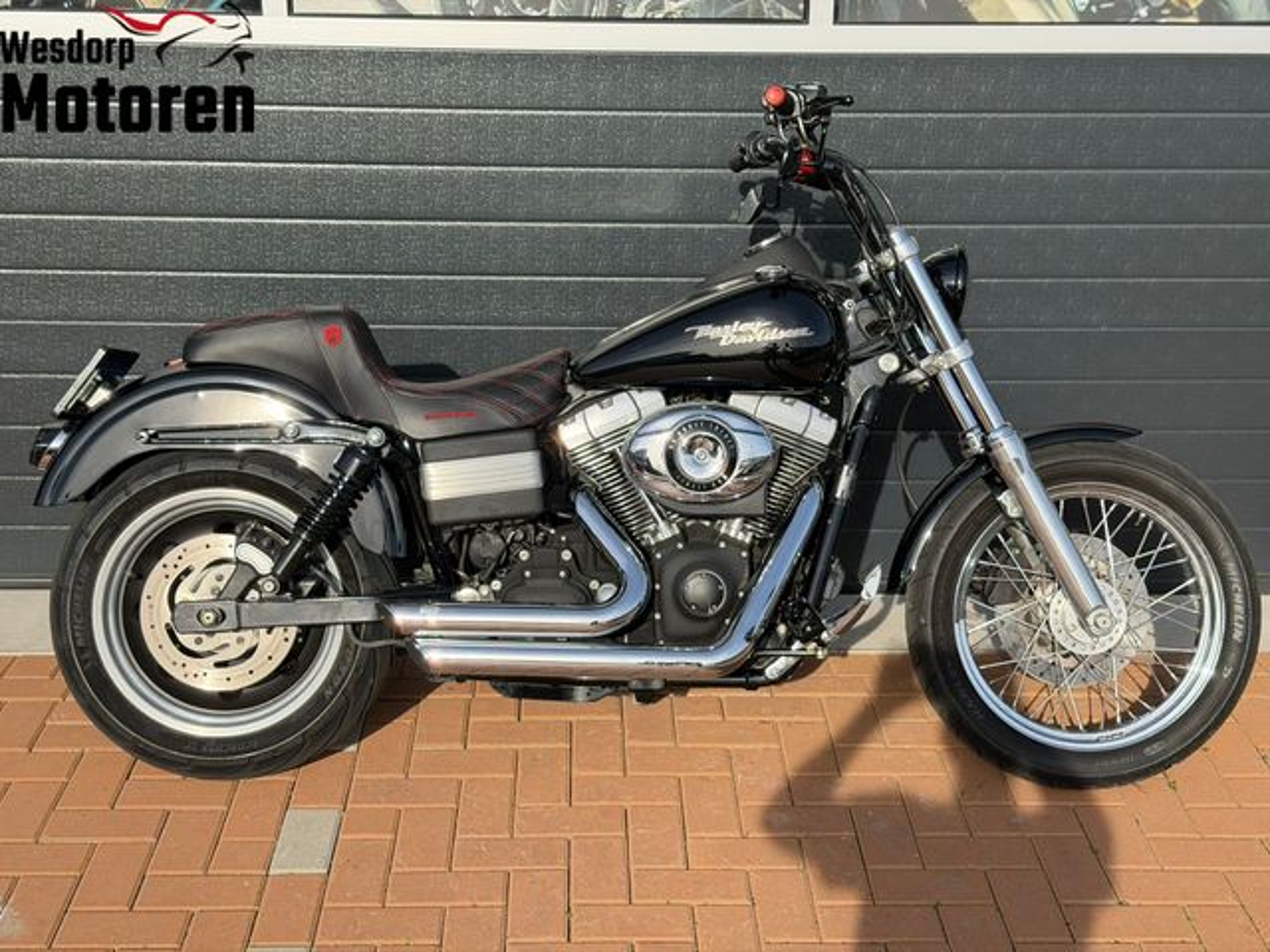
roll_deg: -0.5
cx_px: 635
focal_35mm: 48
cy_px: 476
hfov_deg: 39.7
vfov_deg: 30.3
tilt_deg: -18.8
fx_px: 1761
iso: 100
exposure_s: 1/4098
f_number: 1.78
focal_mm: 6.76
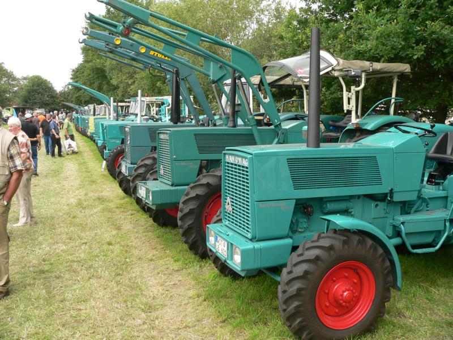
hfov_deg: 51.4
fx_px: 471
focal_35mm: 36
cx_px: 226
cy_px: 170
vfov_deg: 39.7
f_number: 4
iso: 80
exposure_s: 1/125
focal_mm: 6
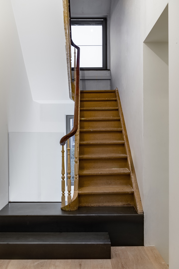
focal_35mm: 32
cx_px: 90
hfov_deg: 41.1
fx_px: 239
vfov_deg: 58.7
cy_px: 134
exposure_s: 1/4
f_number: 6.3
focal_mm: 32
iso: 320
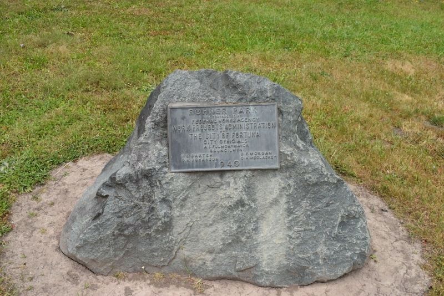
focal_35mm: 33
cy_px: 148
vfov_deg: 40.0
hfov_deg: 57.2
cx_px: 222
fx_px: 407
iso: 320
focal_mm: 22
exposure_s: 1/250
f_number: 8
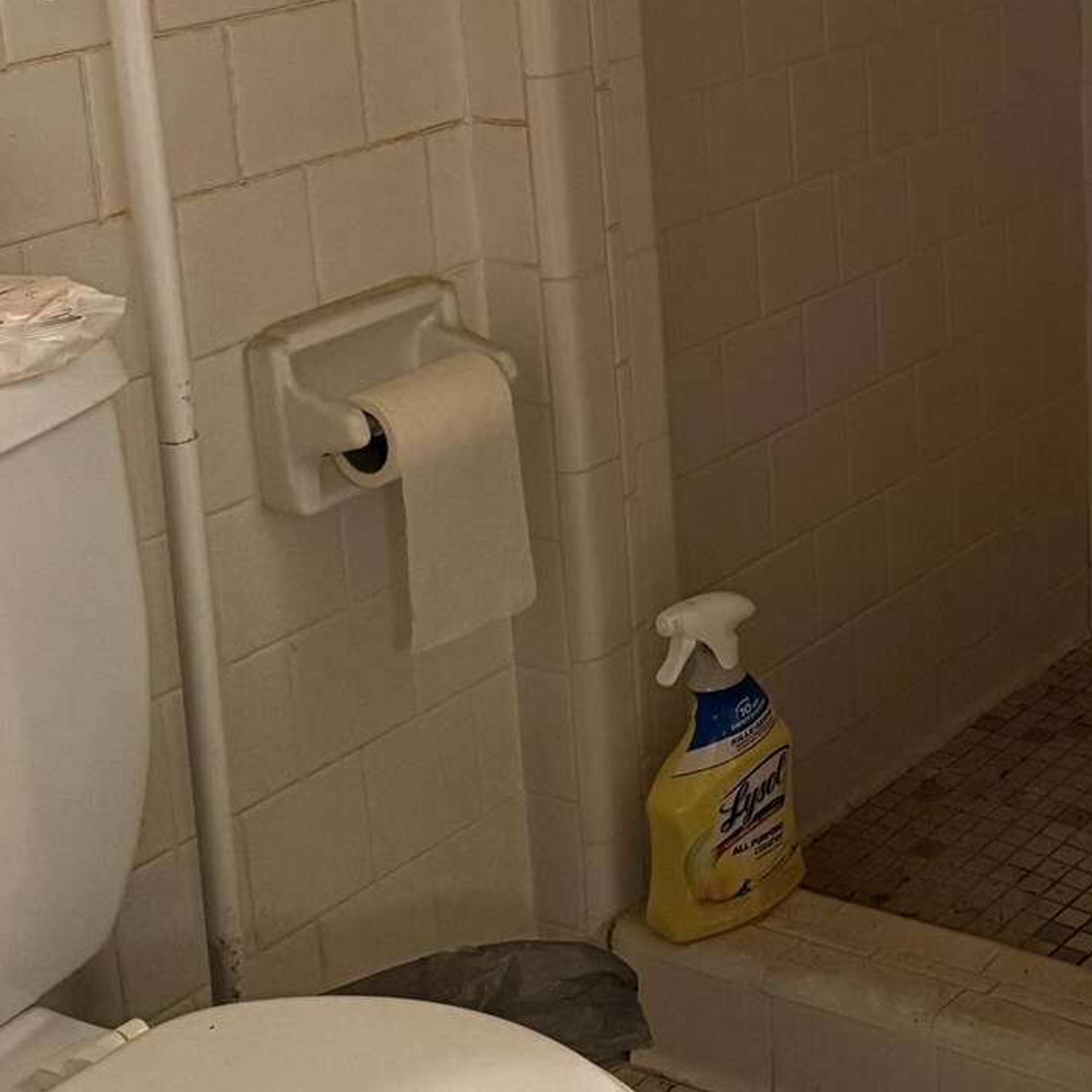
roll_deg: +0.2
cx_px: 1286
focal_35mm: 70
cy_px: 167
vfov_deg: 24.1
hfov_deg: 22.8
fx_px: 2498
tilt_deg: -13.9
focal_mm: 6.76
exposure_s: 1/60
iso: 500
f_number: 1.78
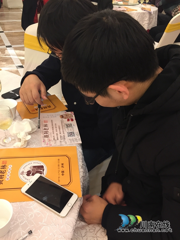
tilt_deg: -37.2
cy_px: 120
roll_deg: -5.7
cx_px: 90
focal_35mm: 29
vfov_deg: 61.7
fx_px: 201
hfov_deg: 48.2
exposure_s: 1/33
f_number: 2.2
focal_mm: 4.15
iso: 80
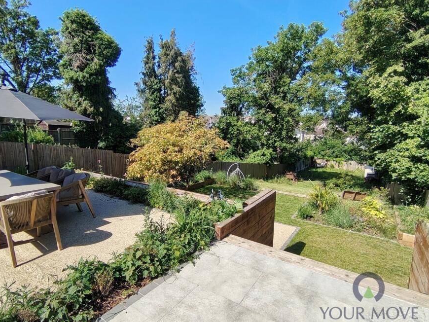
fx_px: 248
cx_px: 195
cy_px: 165
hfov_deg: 81.5
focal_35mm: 20
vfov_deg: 66.0
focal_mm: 1.42
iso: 100
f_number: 2.2
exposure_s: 1/886
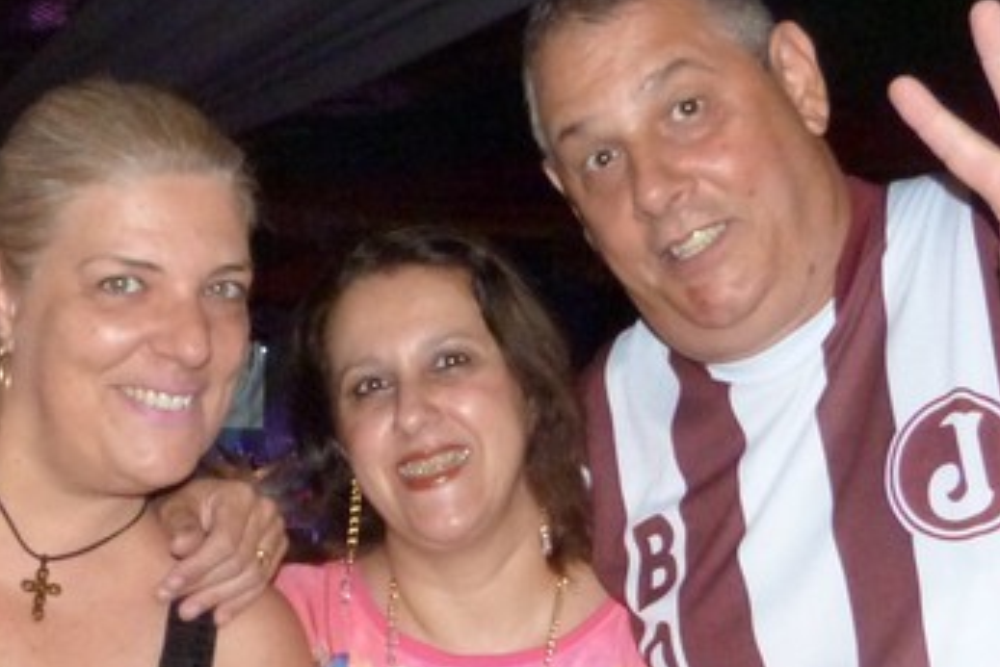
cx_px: 309
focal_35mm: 80
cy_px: 575
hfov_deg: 25.2
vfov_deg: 16.9
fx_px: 2223
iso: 400
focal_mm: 4.6
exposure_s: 1/60
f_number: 2.8
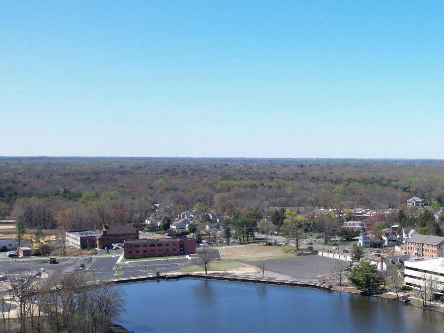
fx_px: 705
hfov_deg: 30.9
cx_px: 497
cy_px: 210
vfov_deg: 26.5
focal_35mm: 55
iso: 100
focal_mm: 6.72
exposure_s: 1/2000
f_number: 1.7
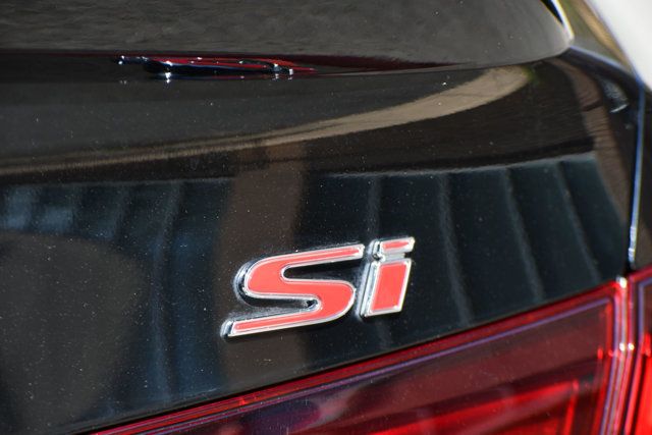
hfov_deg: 11.2
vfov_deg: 7.5
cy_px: 218
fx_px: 3315
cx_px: 326
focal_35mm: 183
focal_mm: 122
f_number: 5.6
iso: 220
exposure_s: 1/250
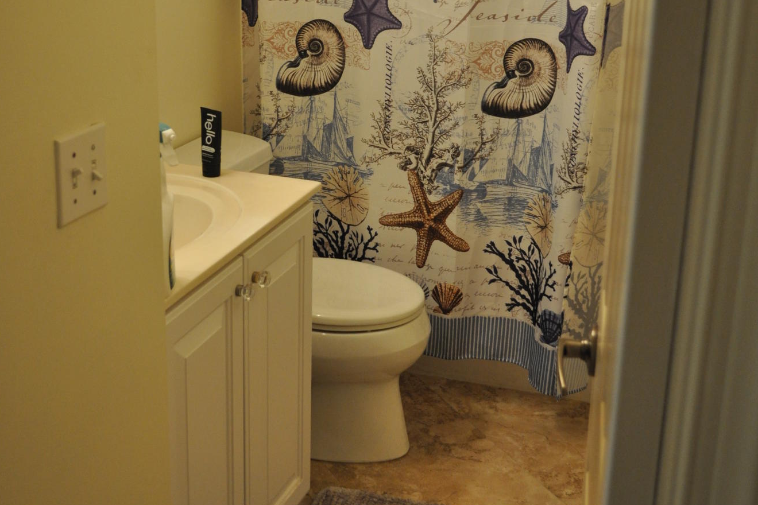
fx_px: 1242
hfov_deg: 33.9
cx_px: 378
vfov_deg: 23.0
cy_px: 196
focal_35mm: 59
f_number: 4.2
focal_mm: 26
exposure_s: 1/40
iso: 800
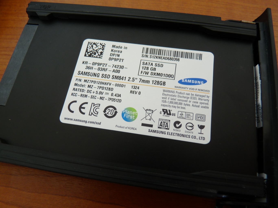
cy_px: 104
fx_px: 217
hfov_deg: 65.3
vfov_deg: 51.3
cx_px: 139
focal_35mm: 27
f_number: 2.8
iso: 100
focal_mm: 4.8
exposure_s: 1/40
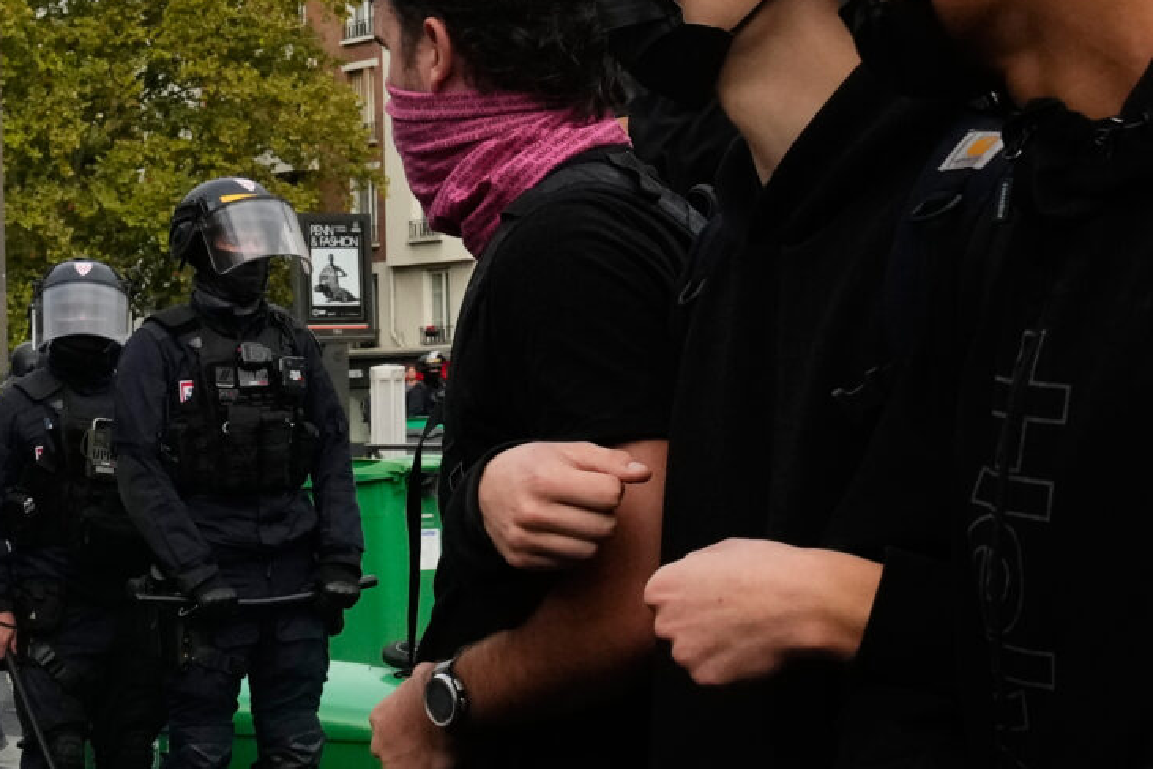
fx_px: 3140
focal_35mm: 98
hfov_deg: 20.1
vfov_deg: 13.9
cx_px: -21
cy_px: 603
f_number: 10
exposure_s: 1/1250
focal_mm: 28
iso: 2500
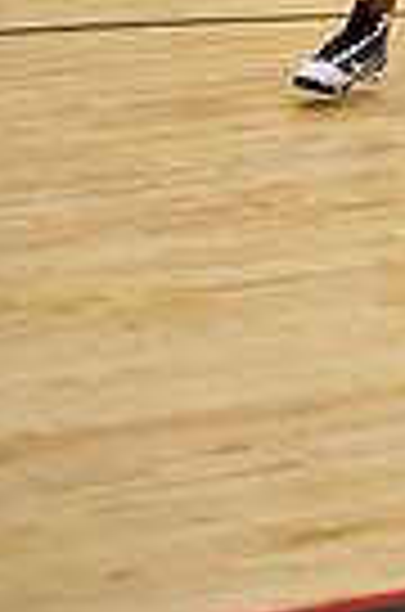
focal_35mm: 282
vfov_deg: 7.2
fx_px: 4783
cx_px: 556
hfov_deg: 4.8
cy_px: -378
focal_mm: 85
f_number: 2
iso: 1400
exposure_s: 1/500
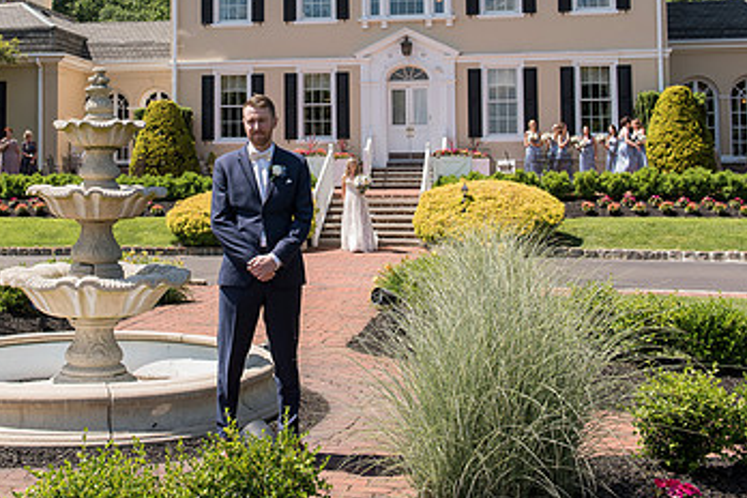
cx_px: 247
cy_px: 97
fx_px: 1141
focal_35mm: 55
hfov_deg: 35.9
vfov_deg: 24.2
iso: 320
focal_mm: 32
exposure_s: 1/800
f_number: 5.6
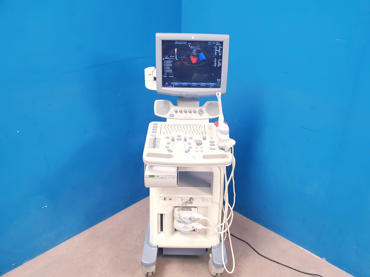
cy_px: 138
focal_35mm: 26
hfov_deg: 67.3
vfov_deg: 53.1
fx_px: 278
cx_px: 185
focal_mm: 4.3
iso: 400
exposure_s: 1/50
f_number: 2.4
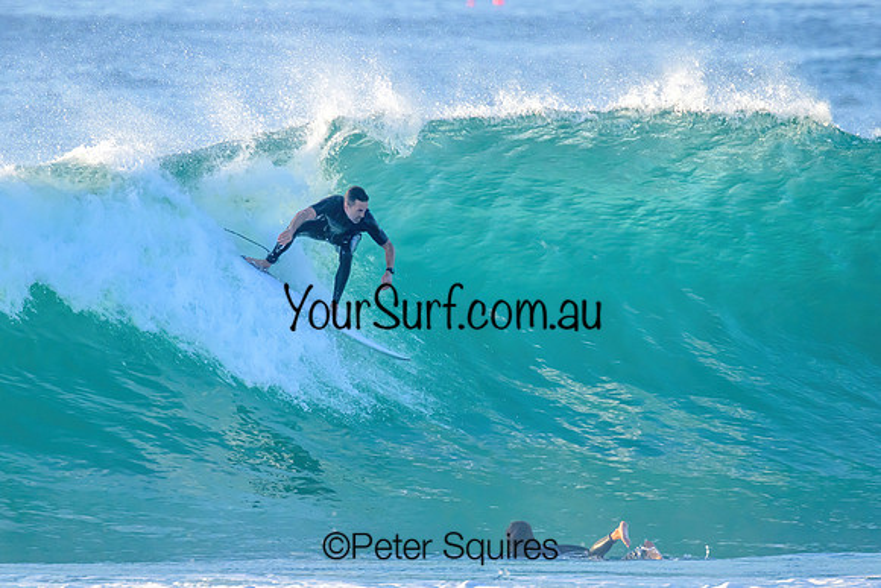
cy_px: 258
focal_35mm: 931
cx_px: 430
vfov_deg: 1.5
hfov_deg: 2.2
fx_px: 22797
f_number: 11
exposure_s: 1/1600
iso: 2500
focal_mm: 800
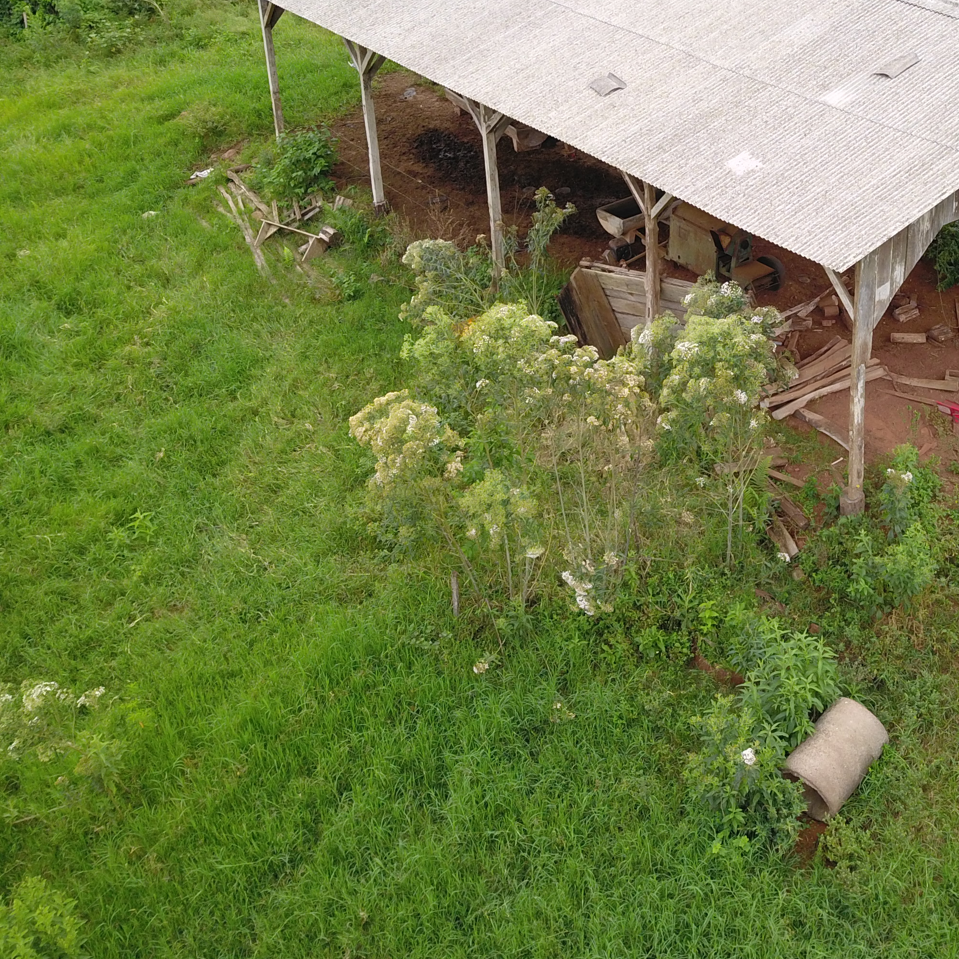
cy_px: 245
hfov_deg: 35.8
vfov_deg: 36.0
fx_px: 1442
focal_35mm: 46
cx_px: 743
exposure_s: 1/320
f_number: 2.2
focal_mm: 4.7
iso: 100
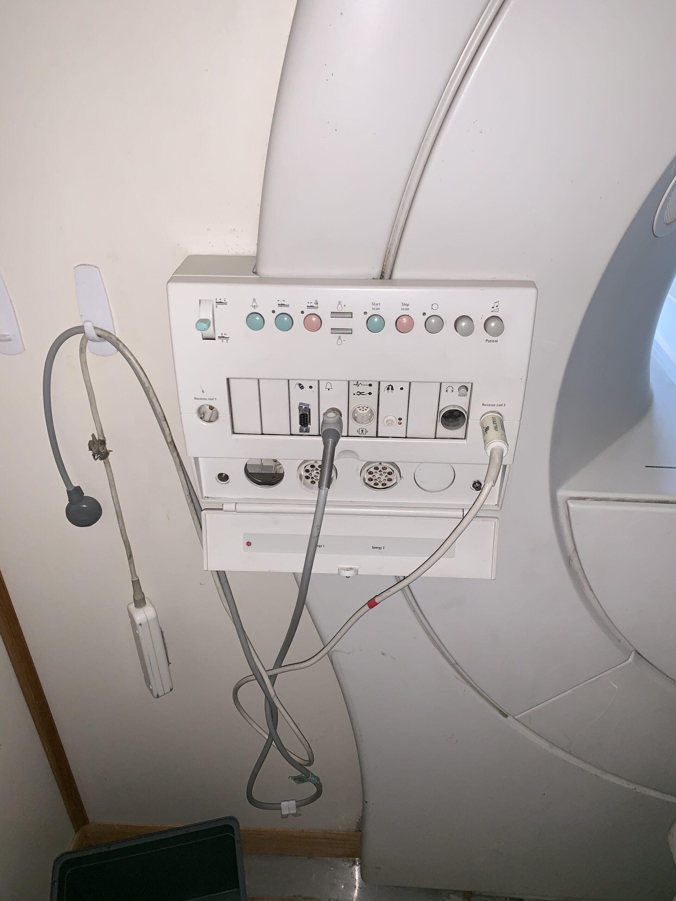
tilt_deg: -32.7
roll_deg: +1.3
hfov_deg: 53.1
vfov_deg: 67.3
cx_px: 338
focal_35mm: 26
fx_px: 677
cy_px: 450
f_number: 1.8
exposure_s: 1/28
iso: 32
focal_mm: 4.25
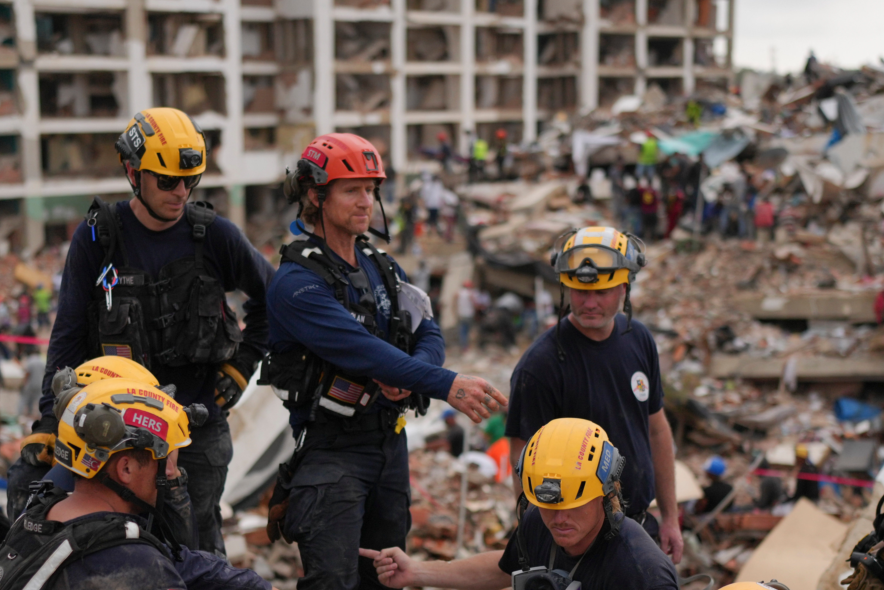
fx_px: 1547
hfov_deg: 31.9
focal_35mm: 63
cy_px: 393
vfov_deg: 21.5
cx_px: 414
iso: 400
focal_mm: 35
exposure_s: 1/6400
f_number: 1.4
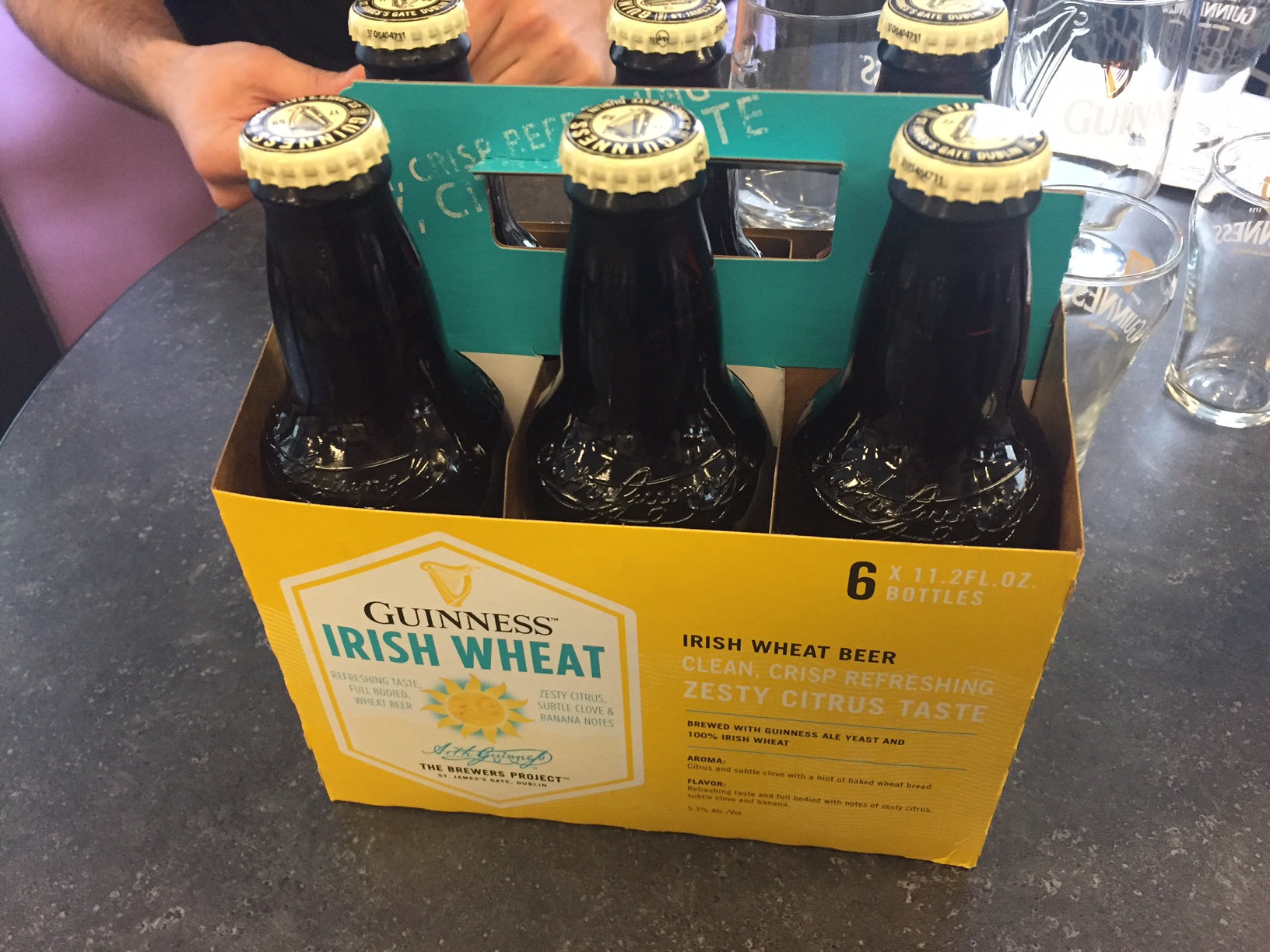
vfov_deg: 48.2
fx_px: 1064
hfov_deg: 61.7
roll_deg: +2.5
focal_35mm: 29
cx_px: 635
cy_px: 476
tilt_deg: -42.8
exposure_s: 1/30
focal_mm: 4.15
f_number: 2.2
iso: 250
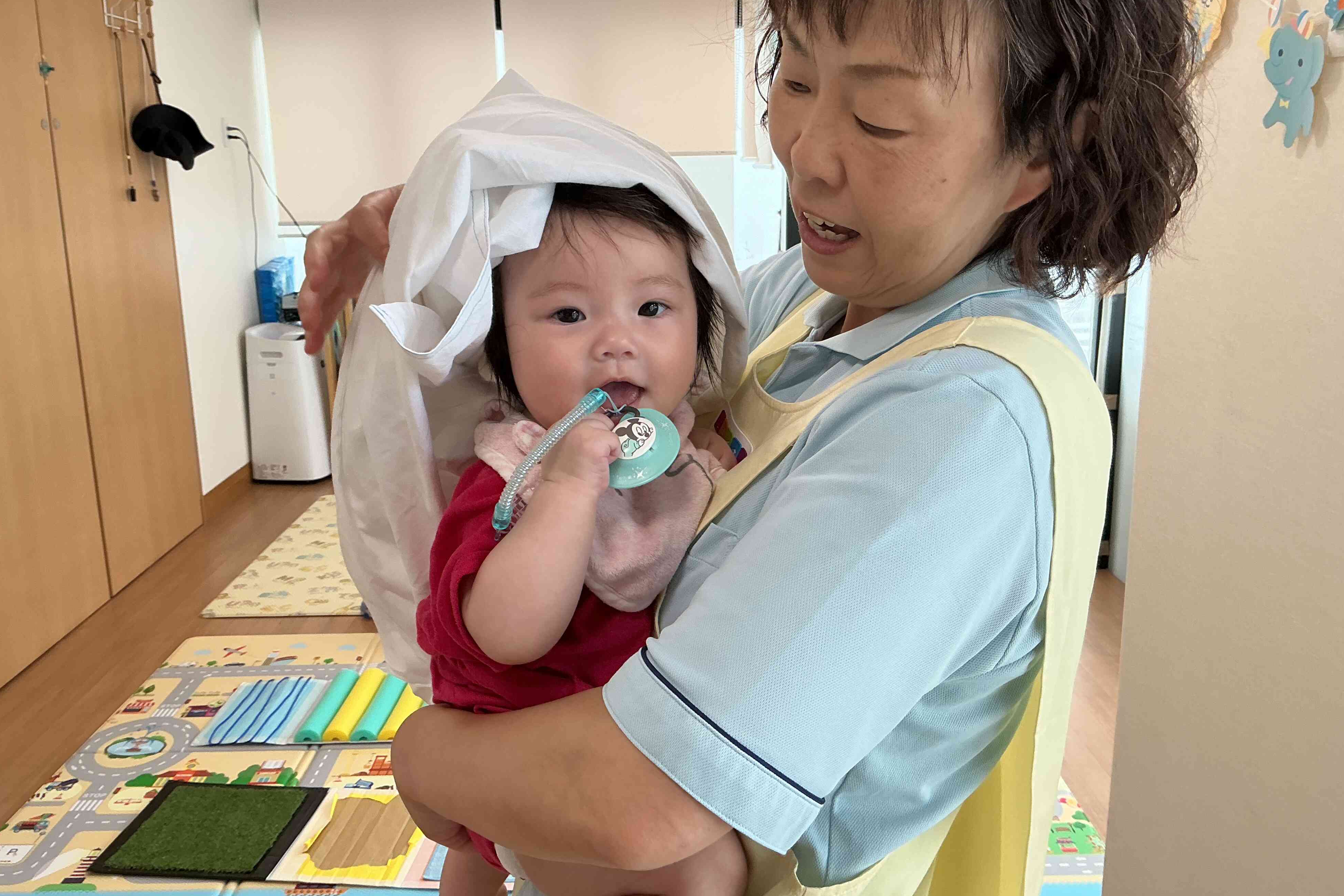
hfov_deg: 60.3
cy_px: 427
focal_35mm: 31
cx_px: 665
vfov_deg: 42.3
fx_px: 1157
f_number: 1.8
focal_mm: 3
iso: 32
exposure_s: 1/120
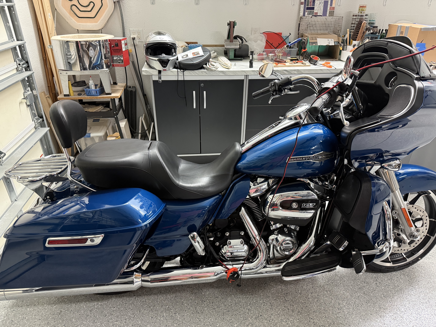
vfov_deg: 56.8
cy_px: 164
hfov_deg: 71.6
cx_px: 218
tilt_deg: -27.6
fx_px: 302
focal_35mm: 24
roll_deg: +0.0
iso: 640
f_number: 1.78
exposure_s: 1/60
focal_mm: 6.76
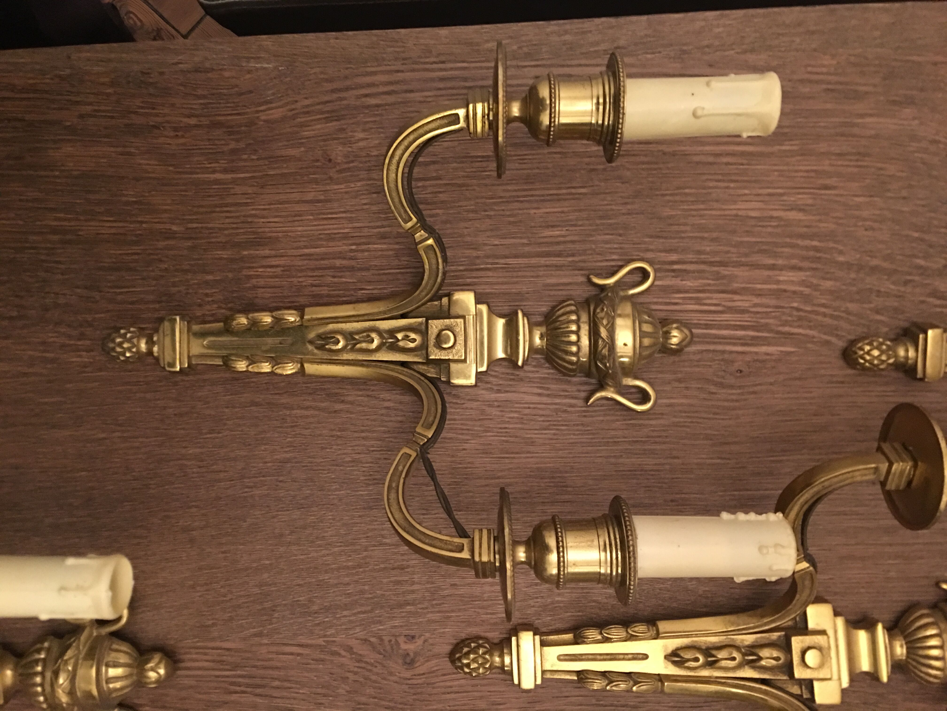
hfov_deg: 61.7
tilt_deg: -89.2
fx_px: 793
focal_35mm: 29
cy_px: 356
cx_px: 474
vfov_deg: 48.2
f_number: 2.2
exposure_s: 1/8
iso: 160
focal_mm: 4.15
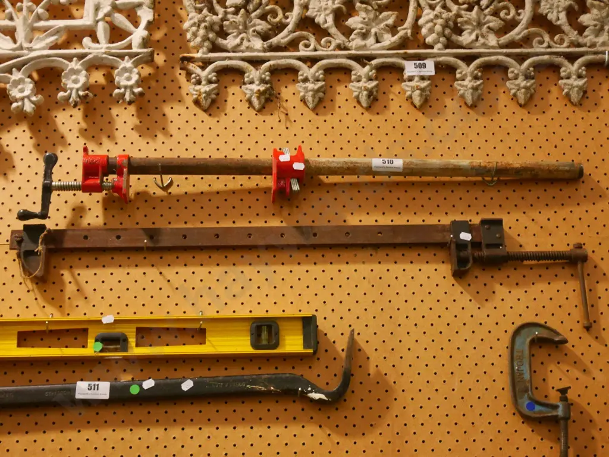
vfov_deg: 22.9
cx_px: 304
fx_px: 1126
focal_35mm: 64
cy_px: 228
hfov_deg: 30.3
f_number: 5.6
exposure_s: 1/80
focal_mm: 32
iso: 3200
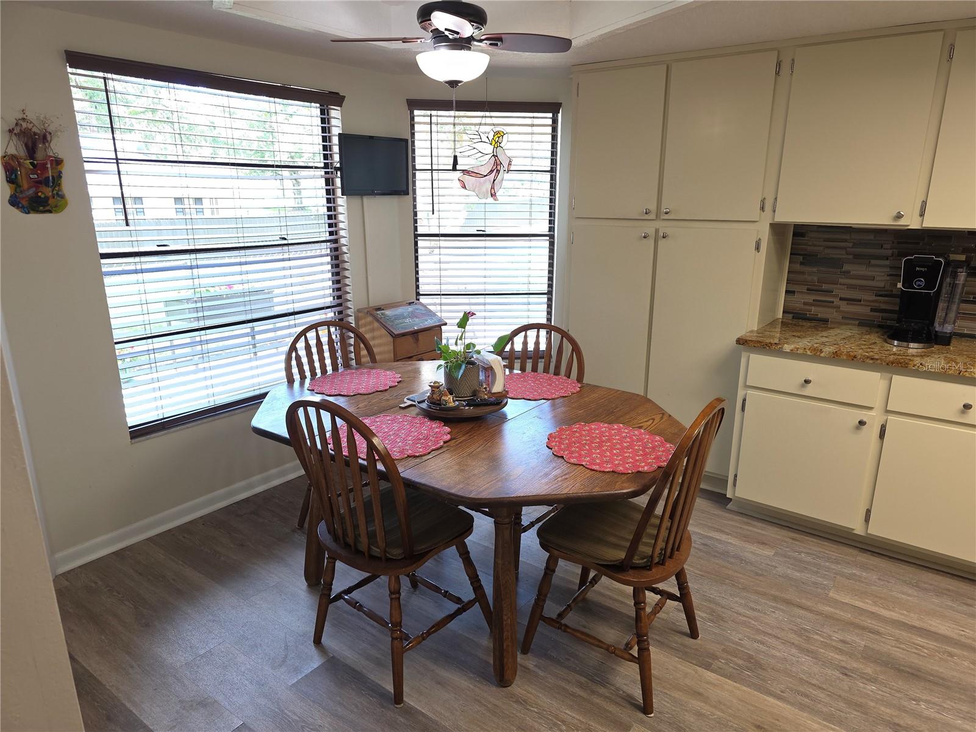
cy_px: 366
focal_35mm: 23
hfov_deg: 73.9
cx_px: 488
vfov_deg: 58.9
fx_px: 648
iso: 64
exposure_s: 1/60
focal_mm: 6.3
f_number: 1.7
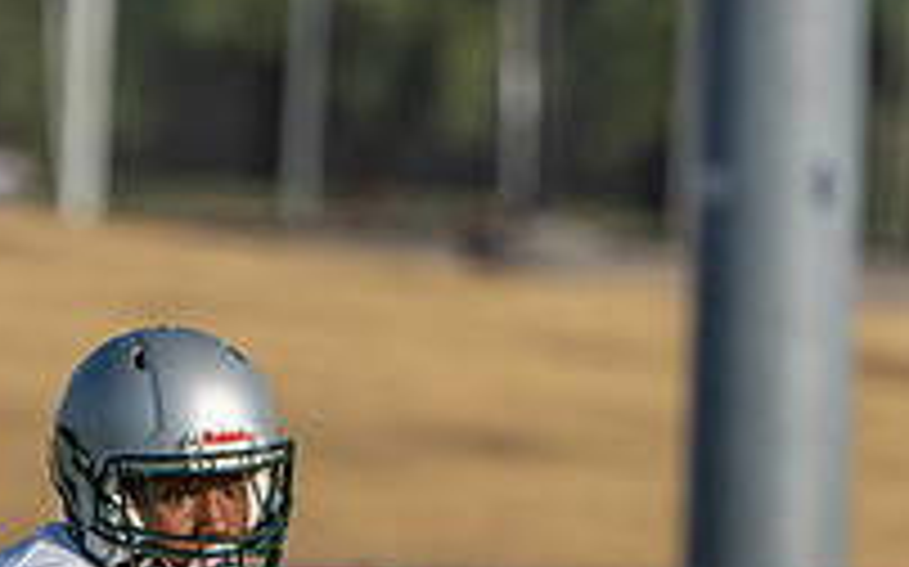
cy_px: 708
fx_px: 43527
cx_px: 320
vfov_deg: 0.7
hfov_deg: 1.2
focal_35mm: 1758
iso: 125
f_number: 5.6
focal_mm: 400
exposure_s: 1/1250
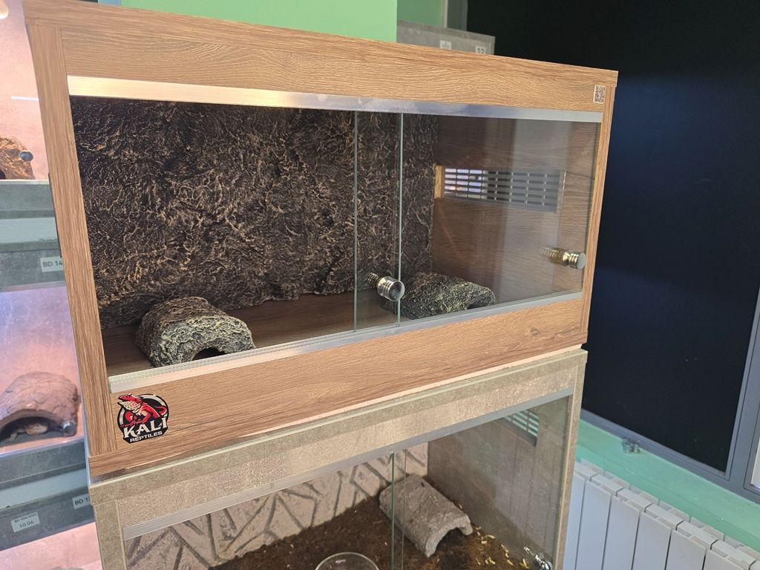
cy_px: 285
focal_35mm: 23
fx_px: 505
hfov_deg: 73.9
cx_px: 380
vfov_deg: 58.9
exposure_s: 1/100
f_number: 1.7
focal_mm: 6.3
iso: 250
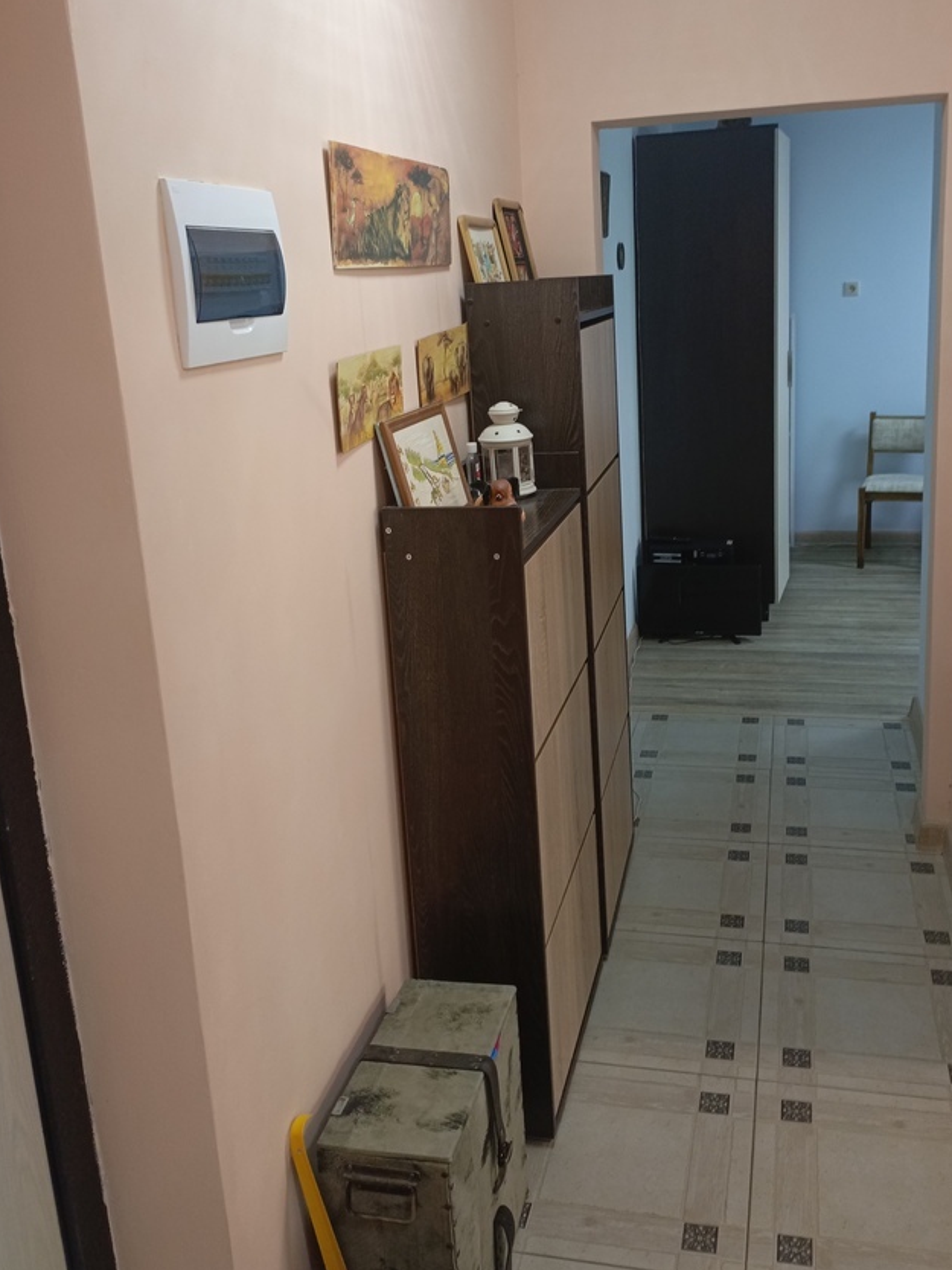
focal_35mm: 30
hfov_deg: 46.7
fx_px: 1100
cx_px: 533
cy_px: 529
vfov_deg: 59.6
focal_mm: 4.76
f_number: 1.69
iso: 497
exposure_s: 1/50
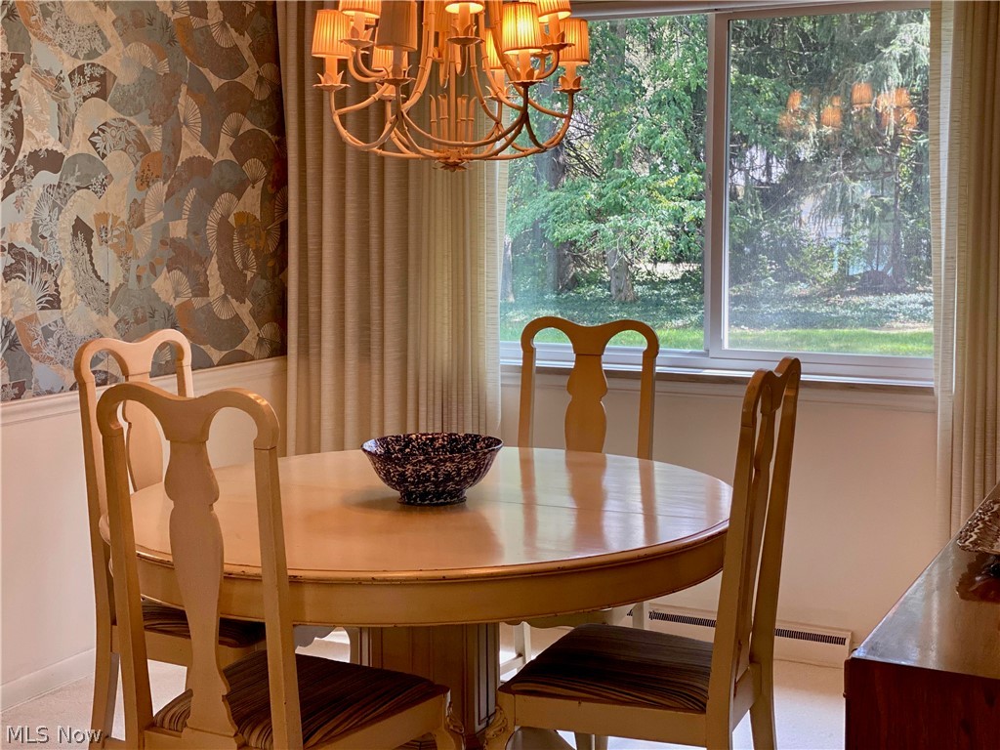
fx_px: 1502
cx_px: 500
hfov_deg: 36.8
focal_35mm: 52
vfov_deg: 28.0
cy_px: 375
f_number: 2
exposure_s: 1/120
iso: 100
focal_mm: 6
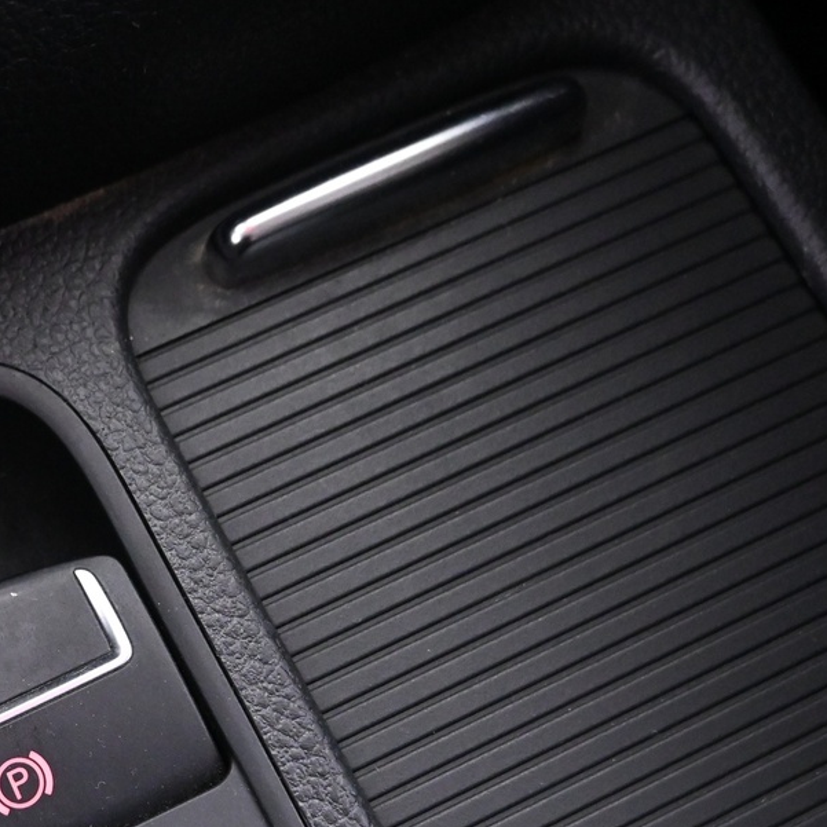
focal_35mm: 55
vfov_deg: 30.3
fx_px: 1487
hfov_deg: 29.6
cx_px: 55
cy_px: 674
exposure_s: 1/10
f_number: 3.5
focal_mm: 16
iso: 3200
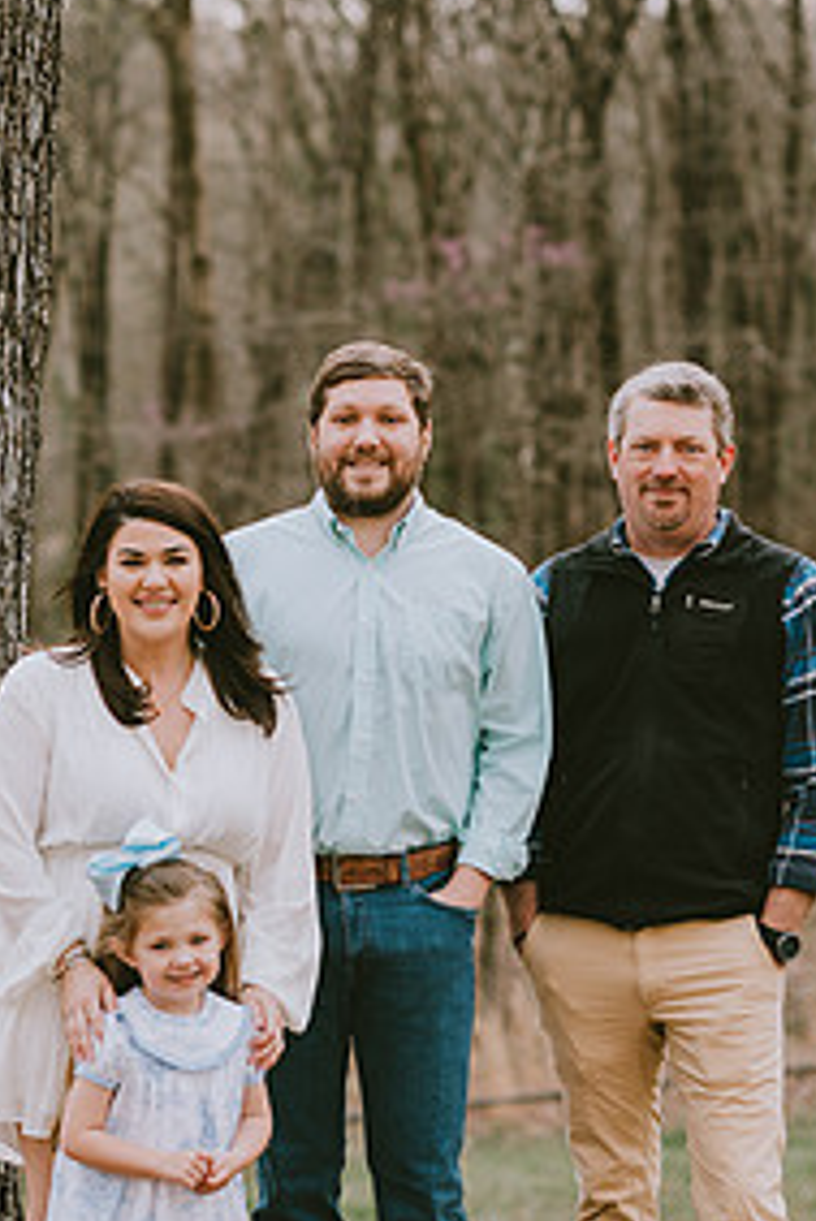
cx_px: 423
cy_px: 695
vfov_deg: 15.2
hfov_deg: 10.2
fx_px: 4584
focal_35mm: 135
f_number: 2.5
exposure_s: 1/400
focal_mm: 85
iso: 400
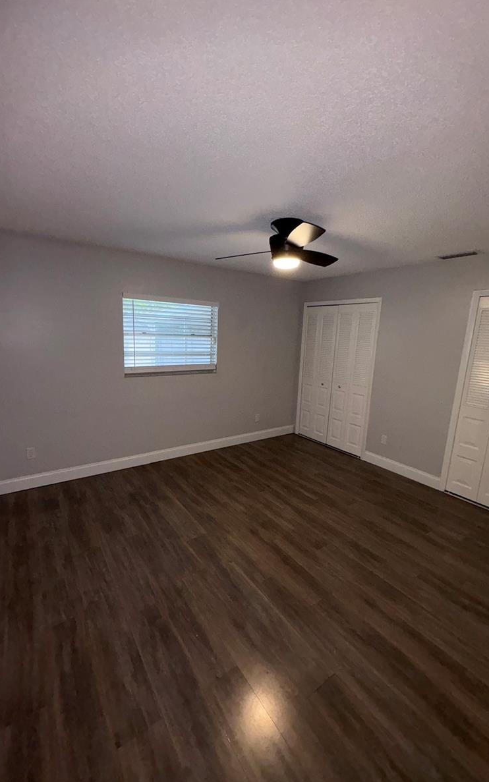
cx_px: 240
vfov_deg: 101.5
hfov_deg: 74.8
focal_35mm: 15
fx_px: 320
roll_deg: -1.4
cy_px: 393
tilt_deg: -10.0
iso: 125
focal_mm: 2.22
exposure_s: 1/60
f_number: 2.2
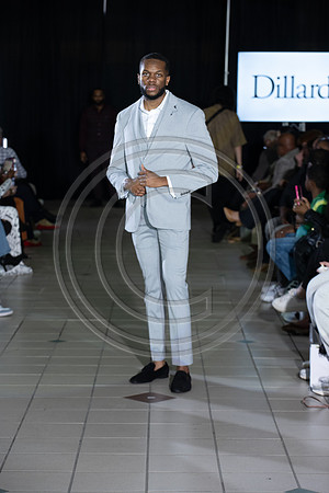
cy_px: 246
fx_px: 1398
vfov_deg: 20.0
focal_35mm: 102
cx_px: 164
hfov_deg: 13.4
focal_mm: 102
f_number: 5
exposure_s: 1/160
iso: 1250
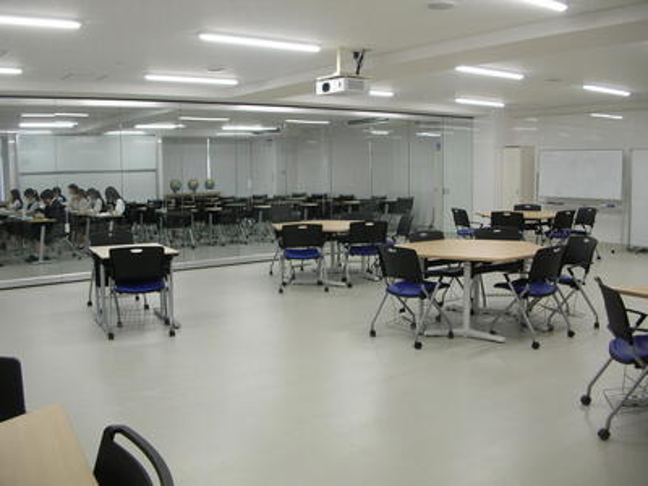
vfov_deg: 40.7
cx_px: 324
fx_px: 655
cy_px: 243
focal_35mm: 35
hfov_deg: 52.6
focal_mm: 5.8
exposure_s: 1/29.5
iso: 50
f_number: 2.8
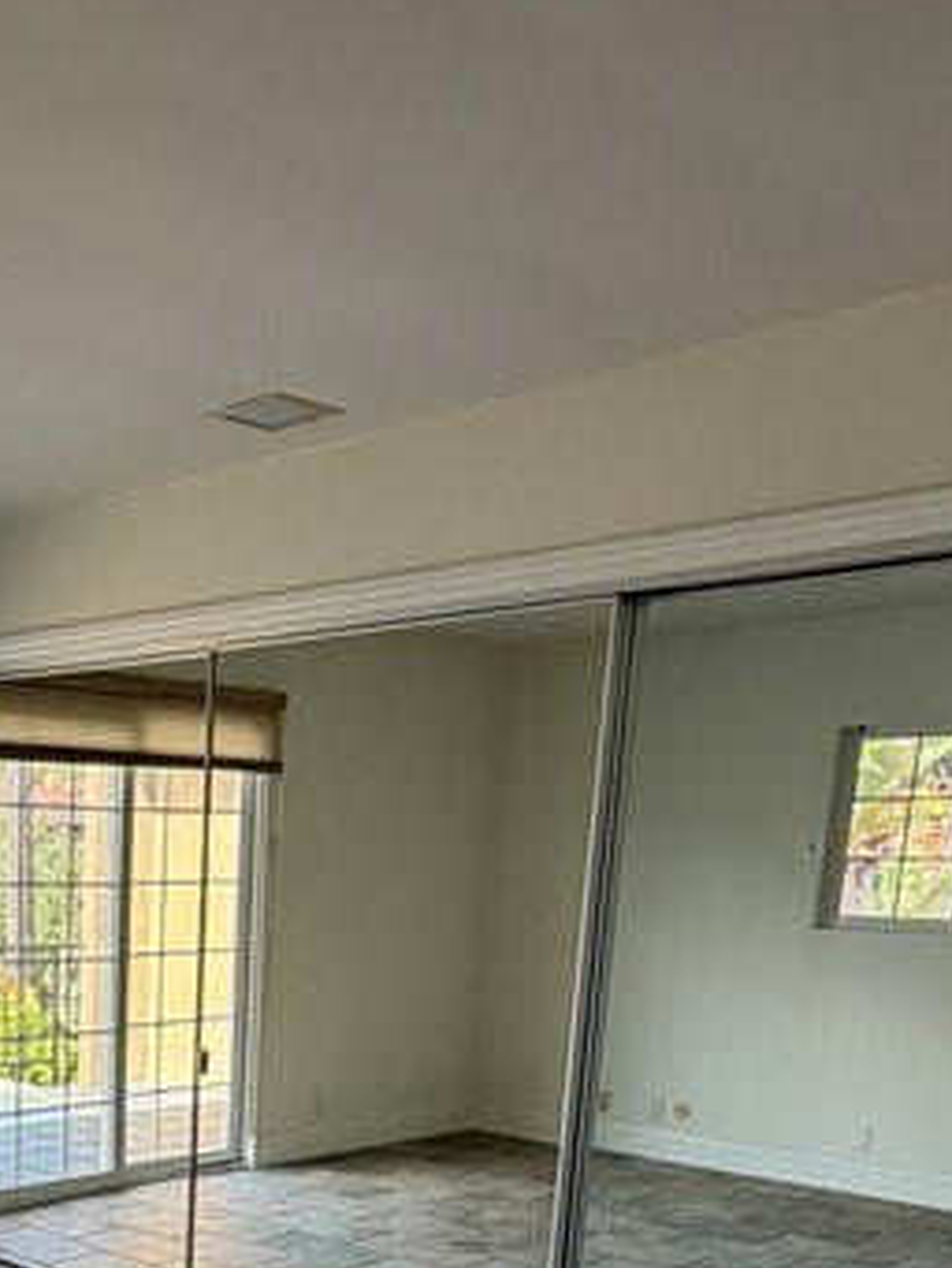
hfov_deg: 31.9
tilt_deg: -9.8
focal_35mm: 42
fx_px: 1539
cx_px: 19
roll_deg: +0.6
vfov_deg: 40.5
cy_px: 1201
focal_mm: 2.22
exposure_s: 1/121
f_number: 2.2
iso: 64
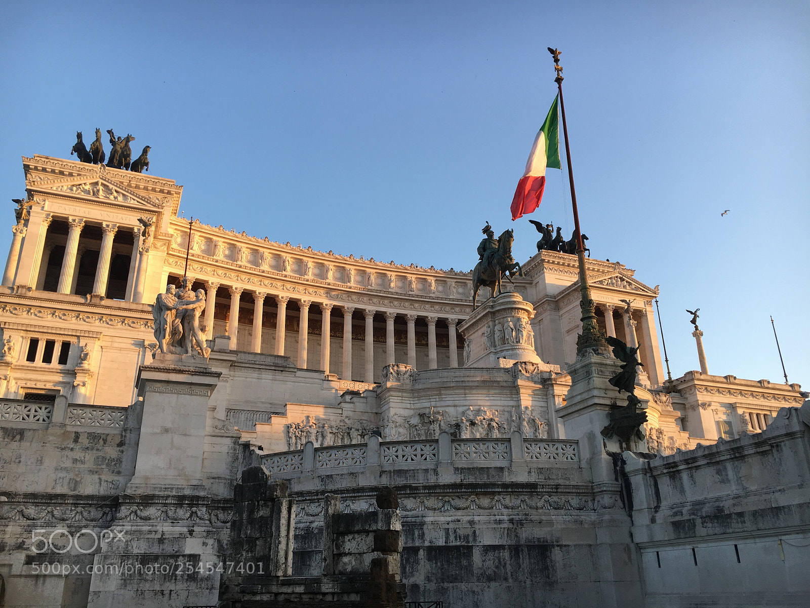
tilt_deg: +22.7
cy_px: 304
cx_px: 405
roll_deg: +2.2
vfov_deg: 48.2
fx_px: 679
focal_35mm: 29
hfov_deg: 61.7
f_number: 2.2
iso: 25
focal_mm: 4.15
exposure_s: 1/138
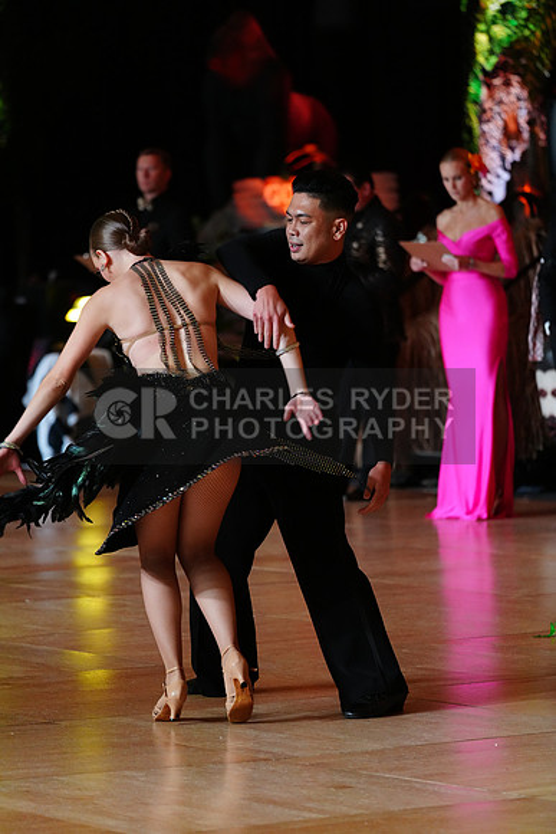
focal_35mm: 200
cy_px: 417
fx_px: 4630
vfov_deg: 10.3
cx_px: 278
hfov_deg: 6.9
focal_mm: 200
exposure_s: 1/320
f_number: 4
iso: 3200
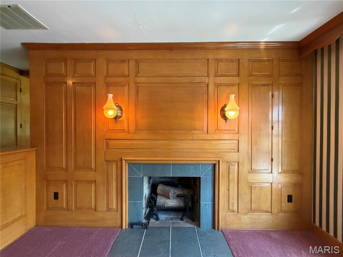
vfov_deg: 85.7
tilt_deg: -0.5
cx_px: 172
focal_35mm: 14
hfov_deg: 102.1
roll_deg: -0.4
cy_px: 128
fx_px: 139
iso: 500
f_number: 2.2
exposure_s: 1/60
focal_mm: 2.22
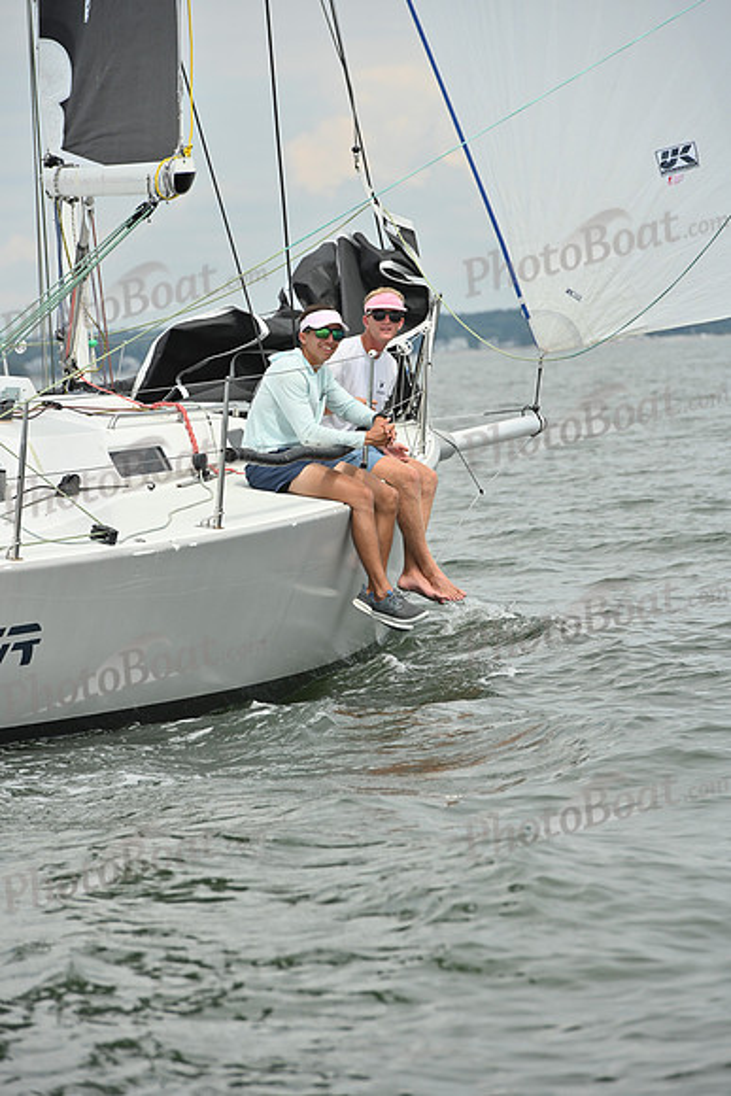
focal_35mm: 200
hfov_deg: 6.9
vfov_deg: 10.3
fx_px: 6088
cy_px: 548
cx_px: 366
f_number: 8
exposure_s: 1/1250
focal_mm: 200
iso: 320
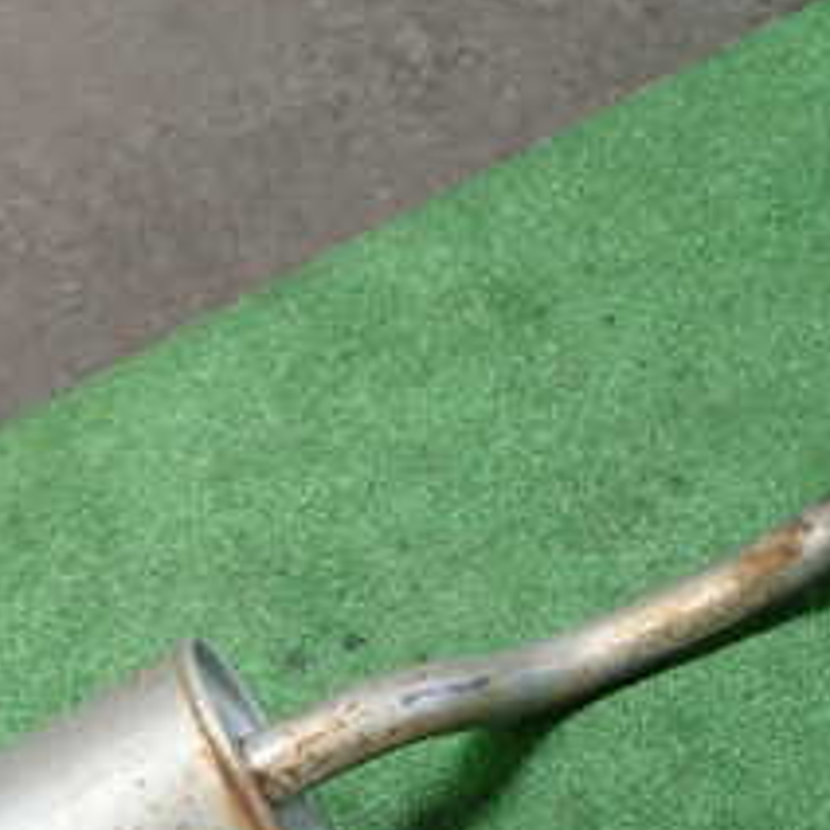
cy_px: 767
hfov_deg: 21.7
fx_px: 2170
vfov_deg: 21.1
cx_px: 411
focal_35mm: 80
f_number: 2.4
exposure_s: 1/60
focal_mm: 5.79
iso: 160
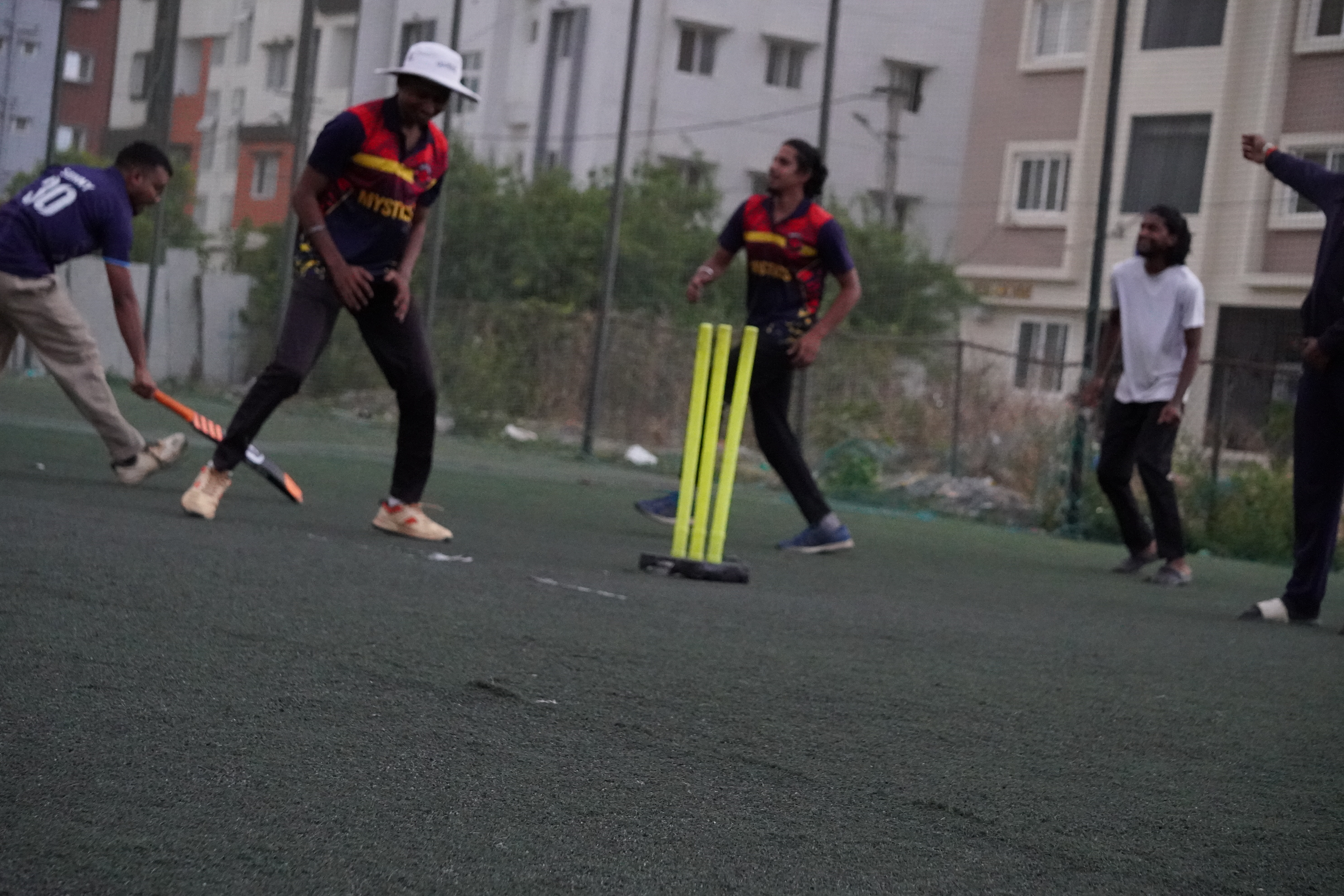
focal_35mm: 84
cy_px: 447
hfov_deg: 24.3
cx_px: 664
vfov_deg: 16.4
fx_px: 3117
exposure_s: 1/1000
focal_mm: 55
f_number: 5.6
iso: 6400
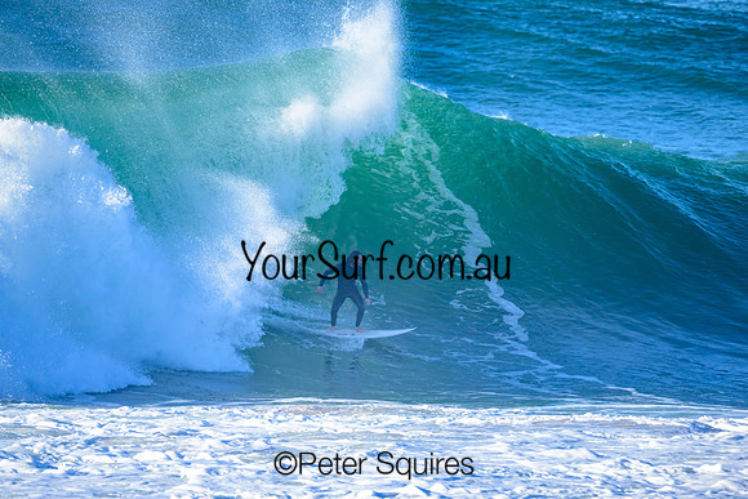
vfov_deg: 1.7
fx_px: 16625
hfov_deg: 2.6
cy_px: 250
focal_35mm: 800
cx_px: 374
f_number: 8
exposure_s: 1/2000
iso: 1000
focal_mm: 800
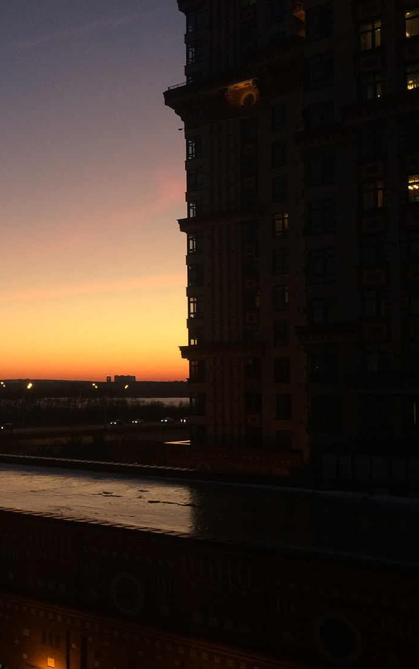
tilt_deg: +2.2
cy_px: 354
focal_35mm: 44
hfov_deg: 27.9
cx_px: 26
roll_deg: +1.4
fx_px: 804
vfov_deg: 45.2
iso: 32
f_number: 2.2
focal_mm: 4.15
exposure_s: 1/33
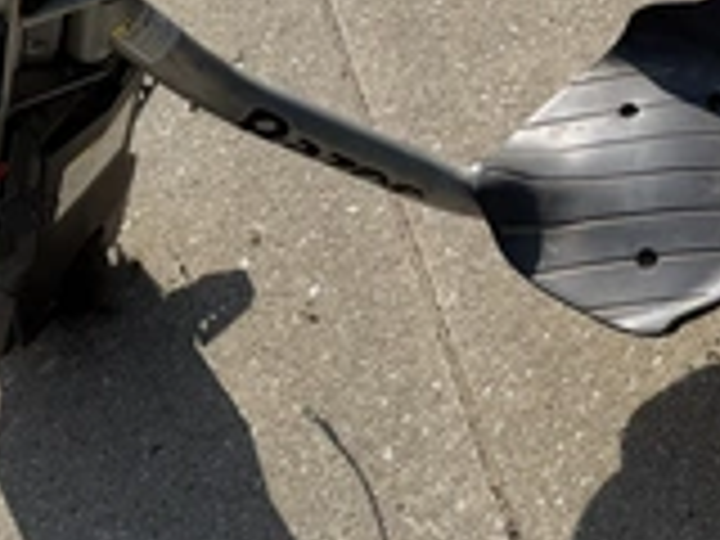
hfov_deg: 32.1
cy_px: 189
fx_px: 1248
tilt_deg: -57.4
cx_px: 446
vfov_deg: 24.3
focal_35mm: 60
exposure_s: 1/4167
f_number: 1.78
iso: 80
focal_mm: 6.76
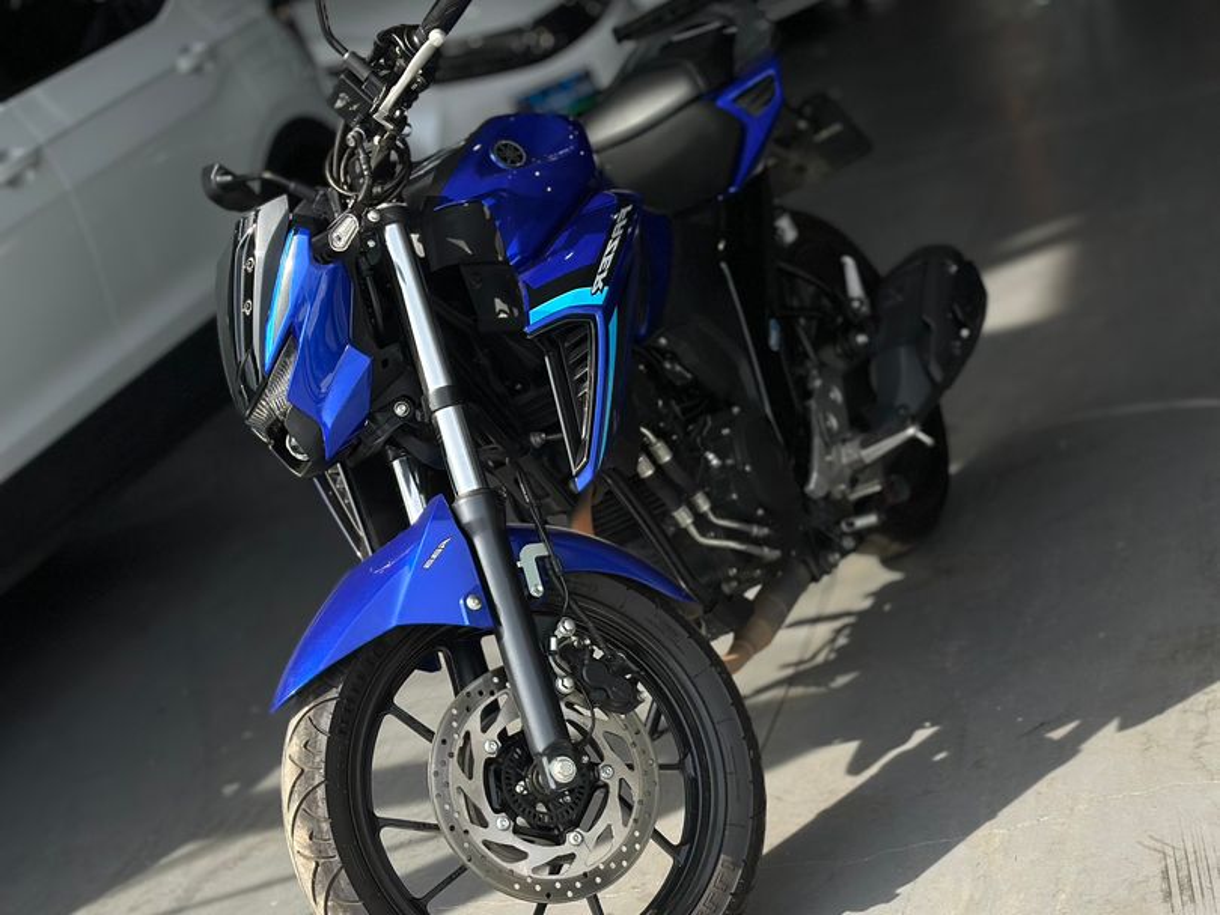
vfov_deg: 30.3
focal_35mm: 48
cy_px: 458
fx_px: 1692
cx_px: 610
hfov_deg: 39.6
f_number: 1.78
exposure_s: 1/2809
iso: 80
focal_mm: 6.86
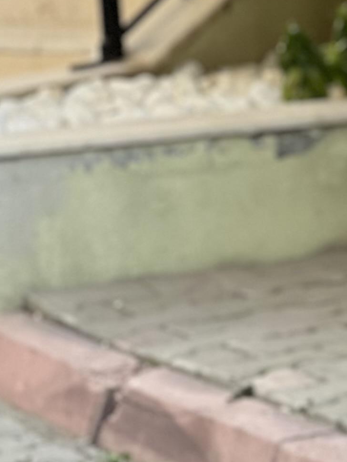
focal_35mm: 320
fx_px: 4275
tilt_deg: -3.9
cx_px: 679
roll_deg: +1.4
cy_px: 47
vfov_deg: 6.2
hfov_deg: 4.6
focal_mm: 9
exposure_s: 1/121
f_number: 2.8
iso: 100
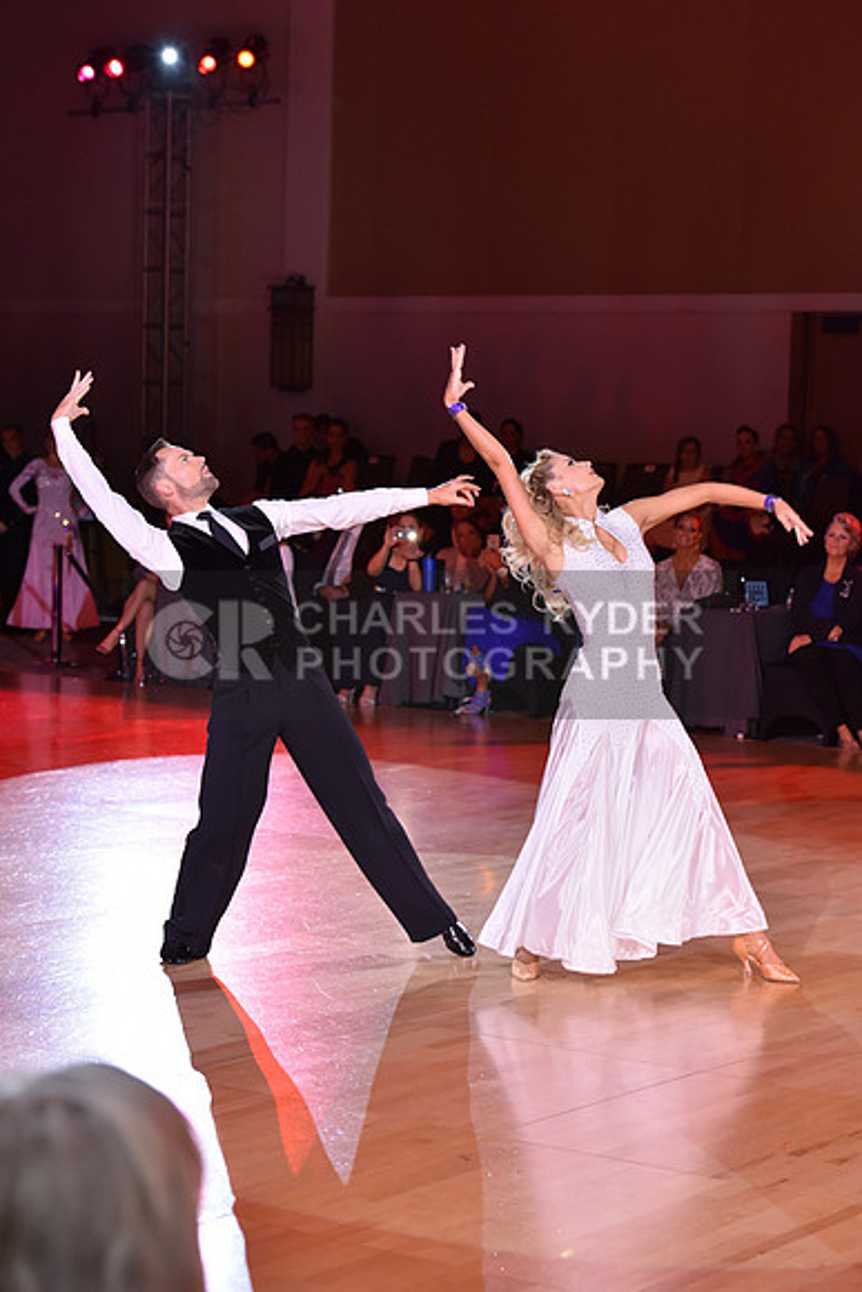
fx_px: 3087
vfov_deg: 23.6
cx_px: 431
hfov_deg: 15.9
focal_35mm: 86
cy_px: 646
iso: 1600
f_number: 4.5
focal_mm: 86
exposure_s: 1/250
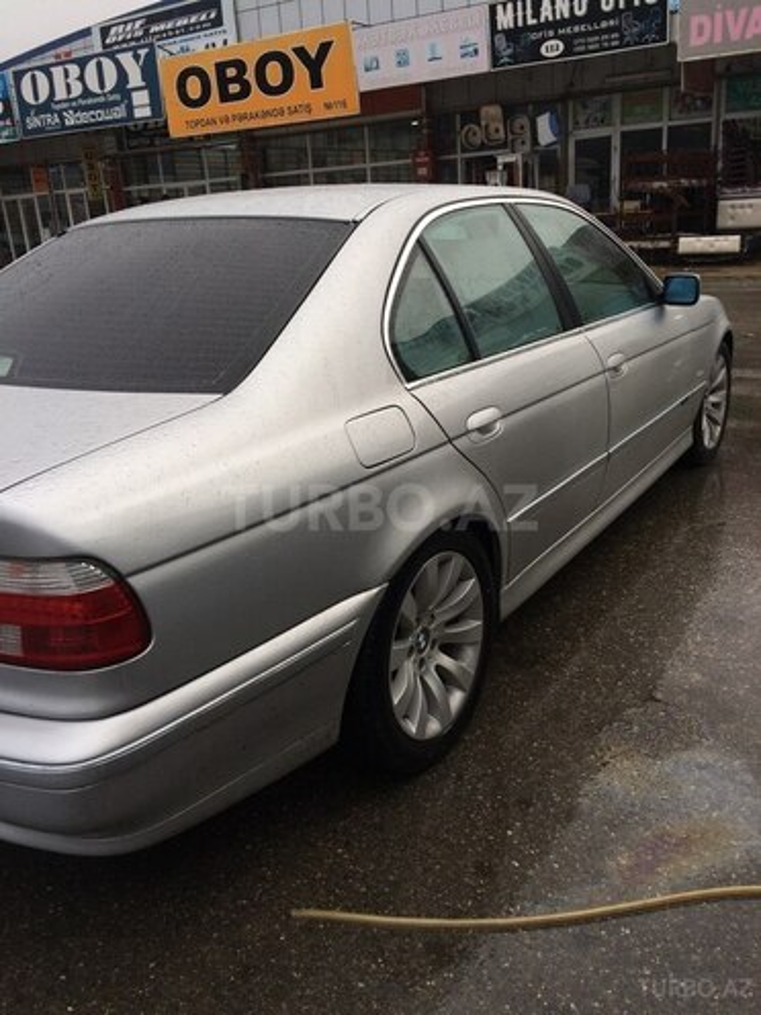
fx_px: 850
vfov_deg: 61.7
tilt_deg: -19.4
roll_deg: +4.4
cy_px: 508
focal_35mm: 29
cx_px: 380
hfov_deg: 48.2
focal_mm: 4.15
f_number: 2.2
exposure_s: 1/243
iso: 32
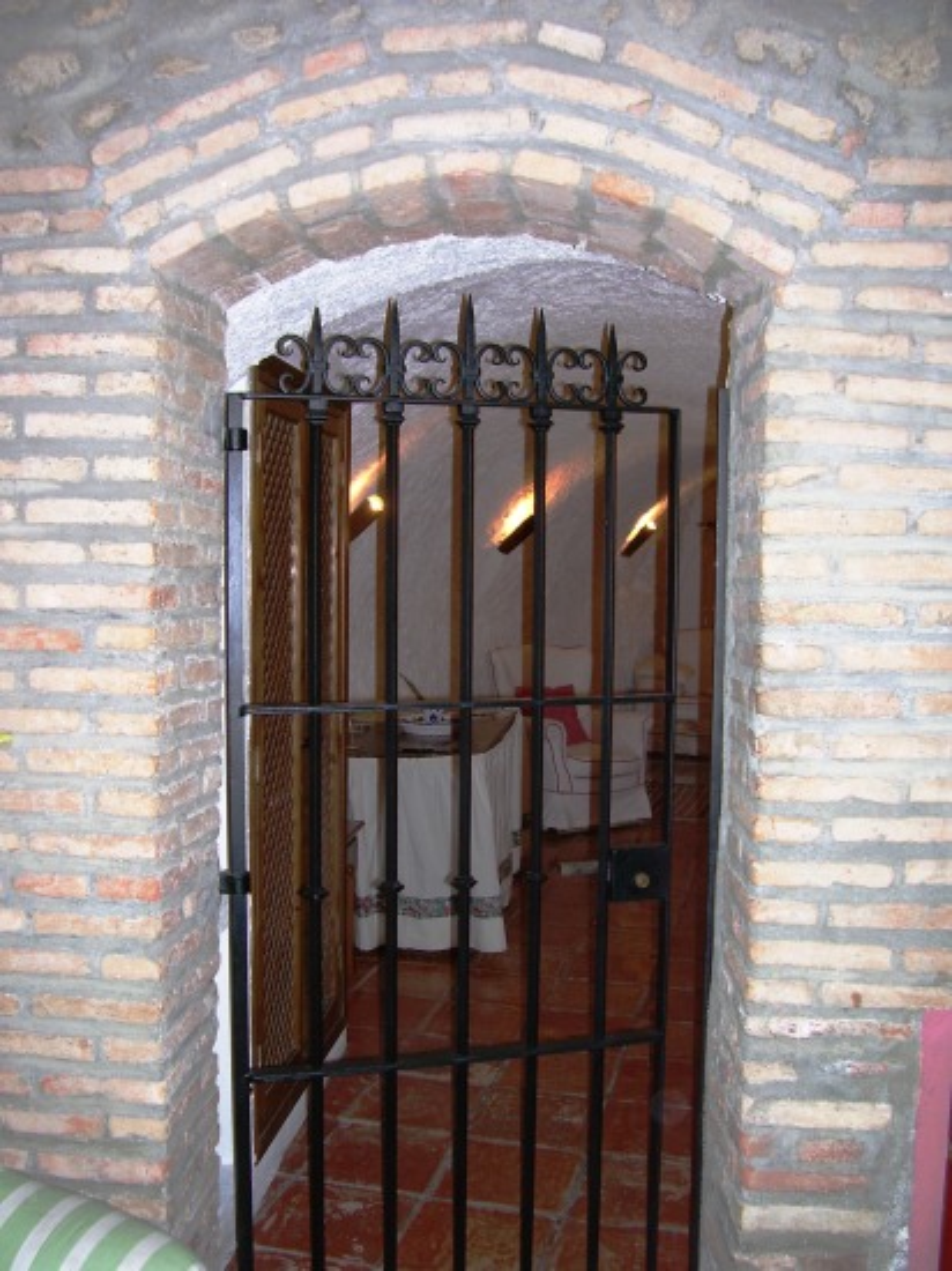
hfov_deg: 41.8
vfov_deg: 54.0
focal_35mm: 34
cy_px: 636
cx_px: 476
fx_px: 1248
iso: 80
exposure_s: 1/60
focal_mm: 5.6
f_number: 2.7
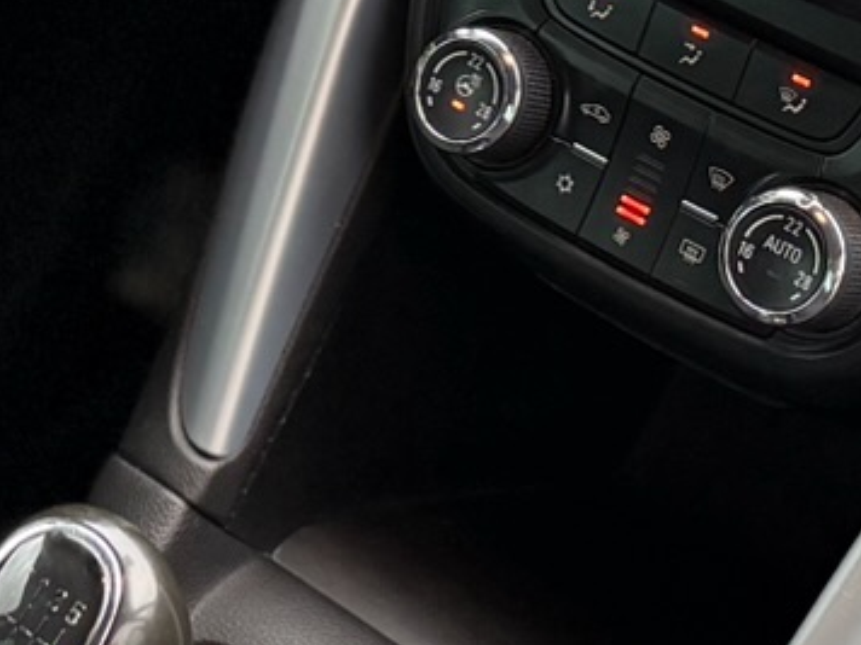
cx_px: -104
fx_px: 3432
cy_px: 99
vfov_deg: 10.7
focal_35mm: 138
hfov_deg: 14.0
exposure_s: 1/88
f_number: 1.78
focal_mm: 6.76
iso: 200
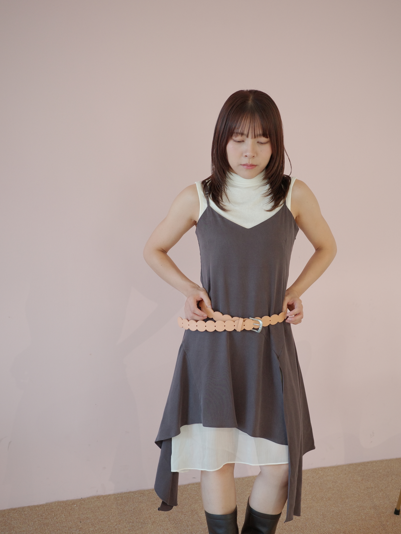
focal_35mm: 50
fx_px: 772
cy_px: 281
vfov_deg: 38.2
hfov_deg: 29.1
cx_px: 230
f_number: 2.8
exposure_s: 1/100
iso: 320
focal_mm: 26
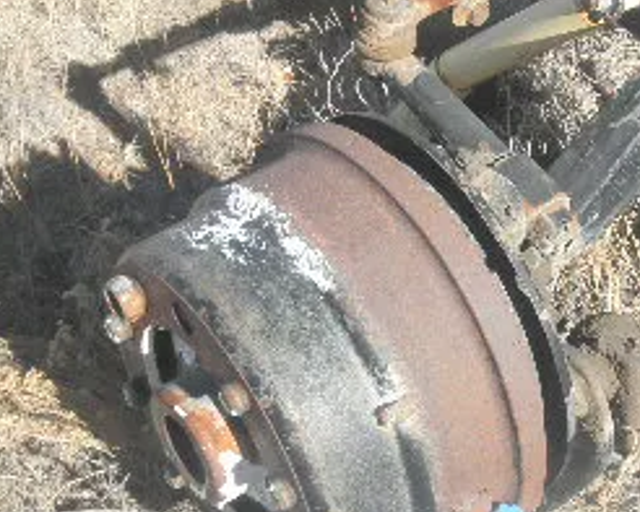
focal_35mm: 71
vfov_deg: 21.5
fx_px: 1345
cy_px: 172
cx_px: 637
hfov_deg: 25.5
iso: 64
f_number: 8.5
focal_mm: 5
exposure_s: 1/80
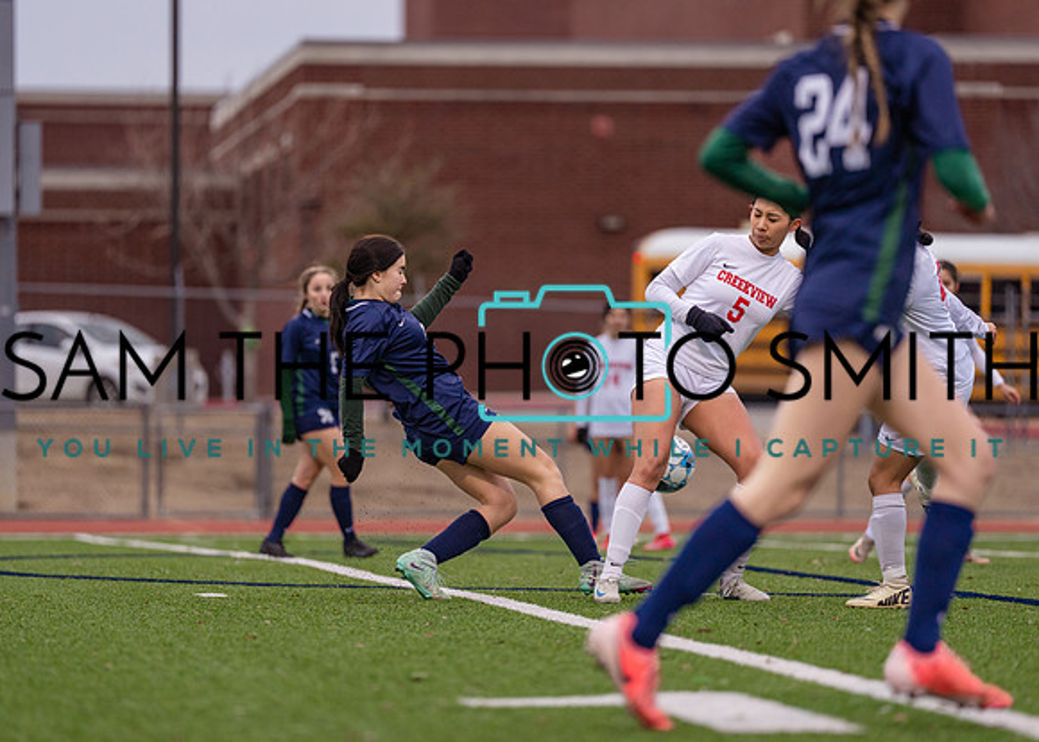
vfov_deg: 6.4
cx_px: 520
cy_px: 371
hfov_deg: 8.9
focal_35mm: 226
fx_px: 6664
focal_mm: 200
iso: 400
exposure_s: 1/1250
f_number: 2.8
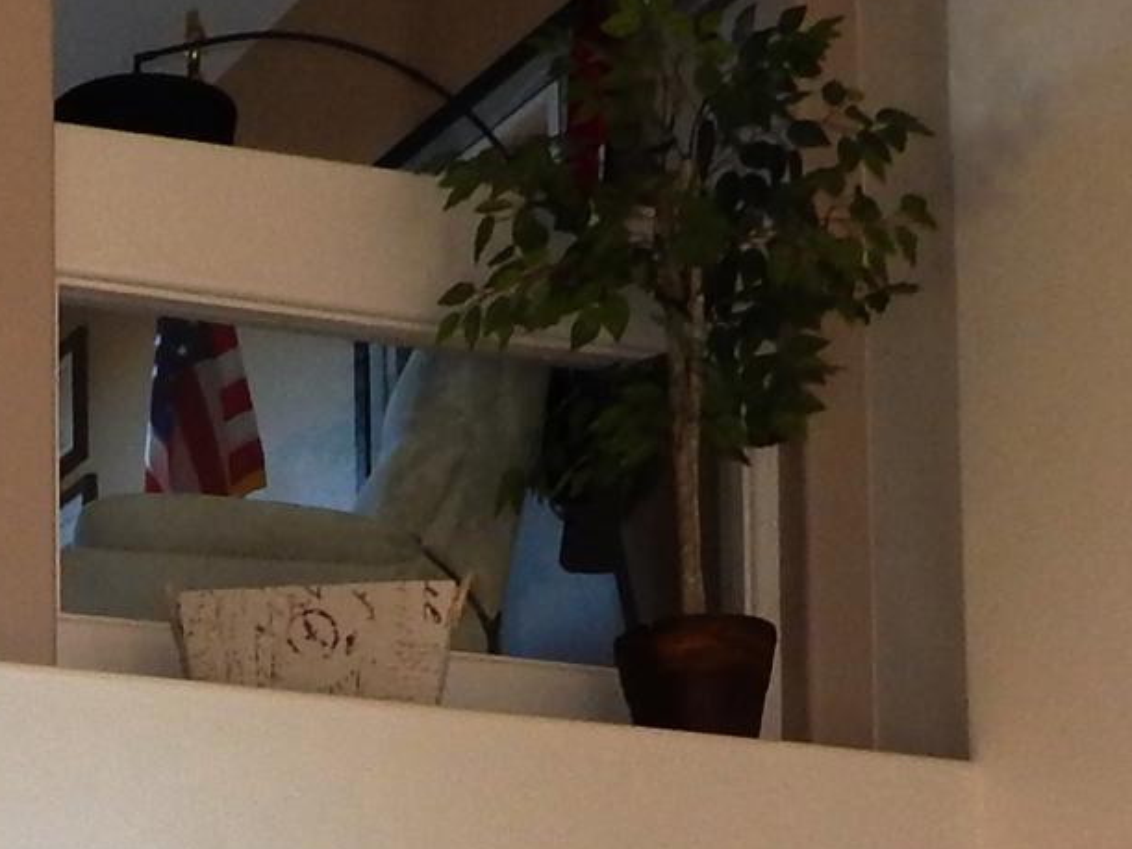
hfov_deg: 17.0
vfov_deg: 12.6
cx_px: -417
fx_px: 3531
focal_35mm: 108
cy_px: 1503
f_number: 3
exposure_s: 1/80
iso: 125
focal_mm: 4
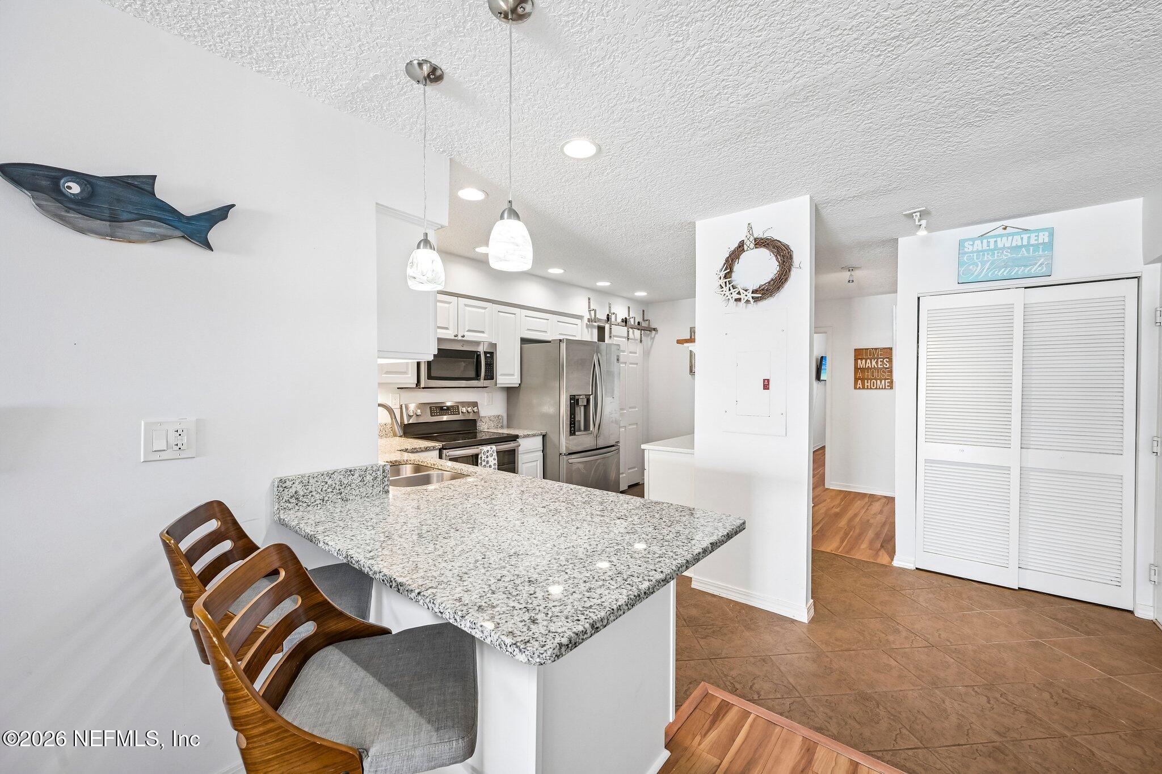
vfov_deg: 81.2
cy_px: 387
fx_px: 452
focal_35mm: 14
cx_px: 581
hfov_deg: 104.3
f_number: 8
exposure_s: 1/15
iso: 400
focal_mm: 14
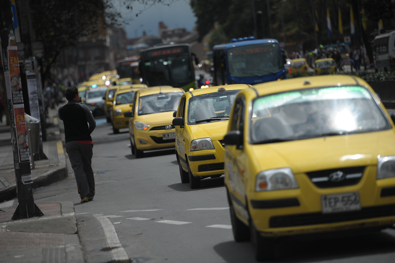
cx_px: 198
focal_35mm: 200
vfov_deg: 6.9
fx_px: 2193
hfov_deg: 10.3
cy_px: 132
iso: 200
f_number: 2.8
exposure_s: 1/6400
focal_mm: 200
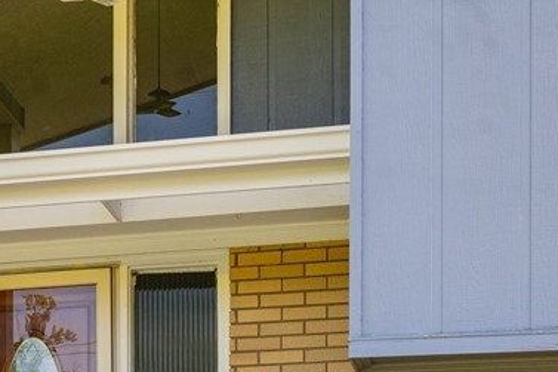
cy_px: 521
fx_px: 1472
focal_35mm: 95
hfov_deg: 20.7
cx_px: -6
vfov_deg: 13.7
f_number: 8
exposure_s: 1/125
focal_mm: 33
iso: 320
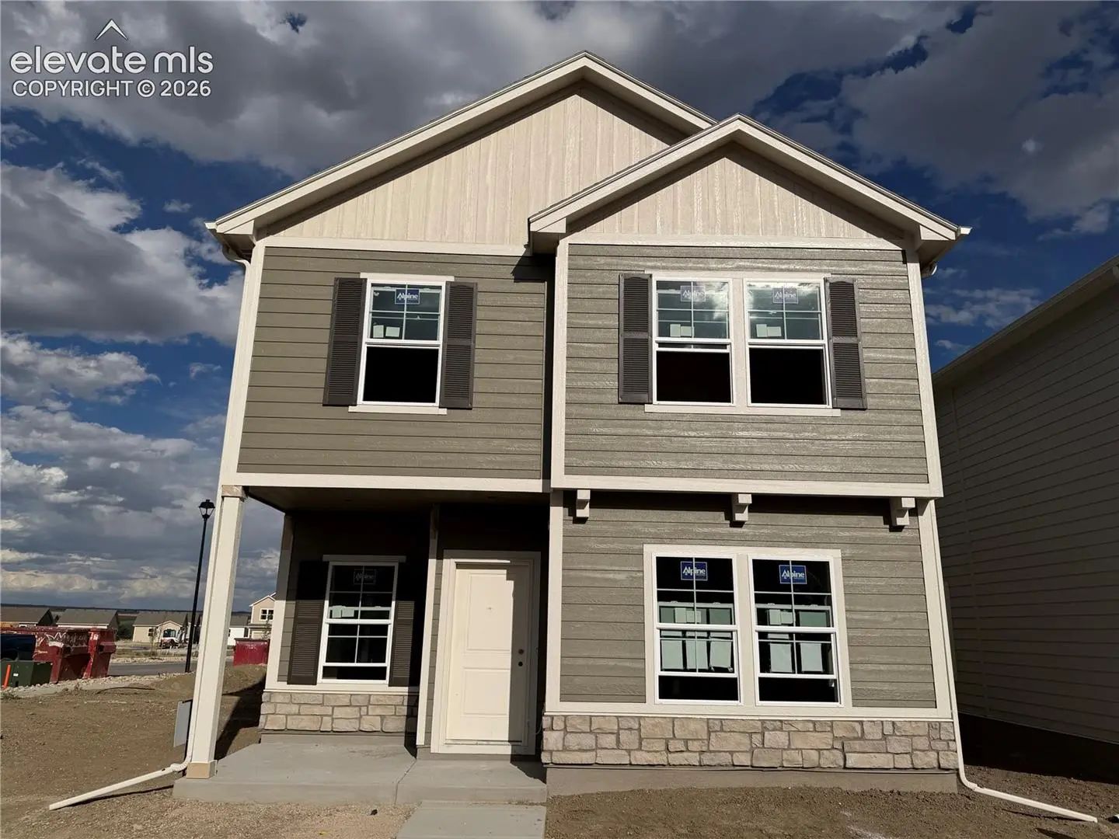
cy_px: 420
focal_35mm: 24
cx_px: 560
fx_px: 776
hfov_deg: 71.6
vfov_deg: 56.8
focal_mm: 6.76
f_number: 1.78
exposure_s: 1/17544
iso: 80
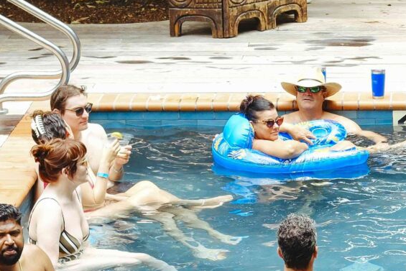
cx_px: 494
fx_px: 2707
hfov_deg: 8.5
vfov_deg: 5.7
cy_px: 267
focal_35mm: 240
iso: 400
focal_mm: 35
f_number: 4.5
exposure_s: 1/500
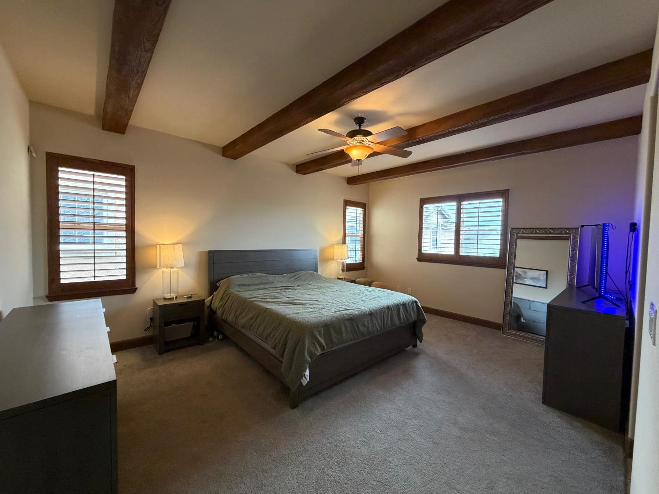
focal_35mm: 14
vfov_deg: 85.7
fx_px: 267
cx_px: 330
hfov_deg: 102.1
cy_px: 247
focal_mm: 2.22
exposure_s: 1/59
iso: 320
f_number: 2.2
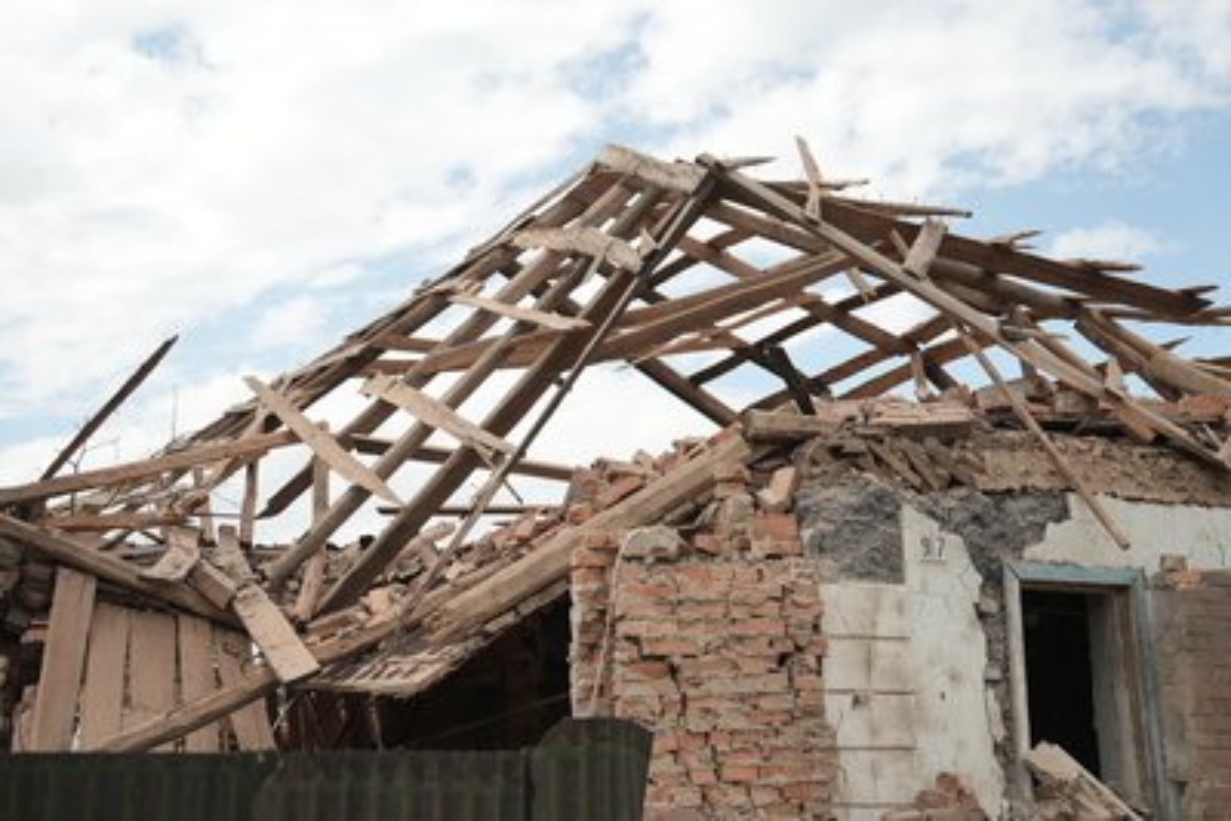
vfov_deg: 28.1
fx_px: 1642
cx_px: 616
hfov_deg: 41.1
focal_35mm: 48
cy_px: 410
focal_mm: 48
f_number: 2.8
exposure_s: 1/200
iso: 160
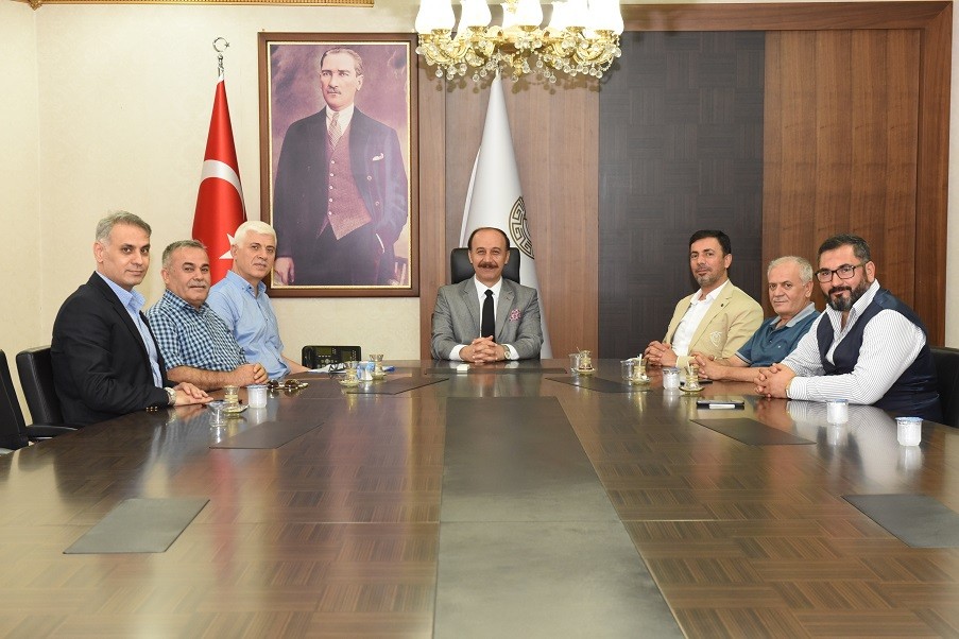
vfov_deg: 21.9
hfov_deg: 32.4
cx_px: 480
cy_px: 320
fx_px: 1651
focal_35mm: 62
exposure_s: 1/60
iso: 3600
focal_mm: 62
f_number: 8
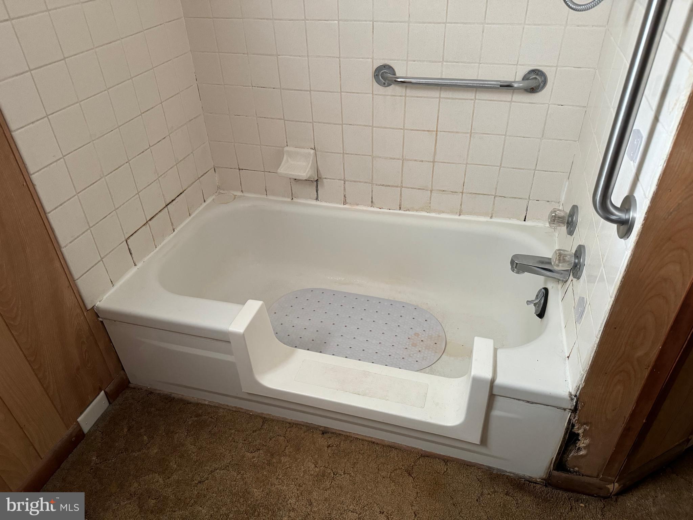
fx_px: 480
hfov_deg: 71.6
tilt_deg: -35.6
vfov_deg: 56.8
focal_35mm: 24
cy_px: 260
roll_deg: +3.0
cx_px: 346
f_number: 1.78
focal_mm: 6.86
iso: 400
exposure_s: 1/60
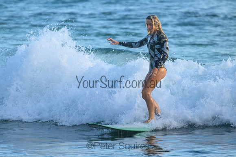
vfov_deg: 1.8
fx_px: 4896
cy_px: 86
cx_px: 103
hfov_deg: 2.8
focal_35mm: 747
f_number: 11
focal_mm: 660
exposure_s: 1/2000
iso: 4000
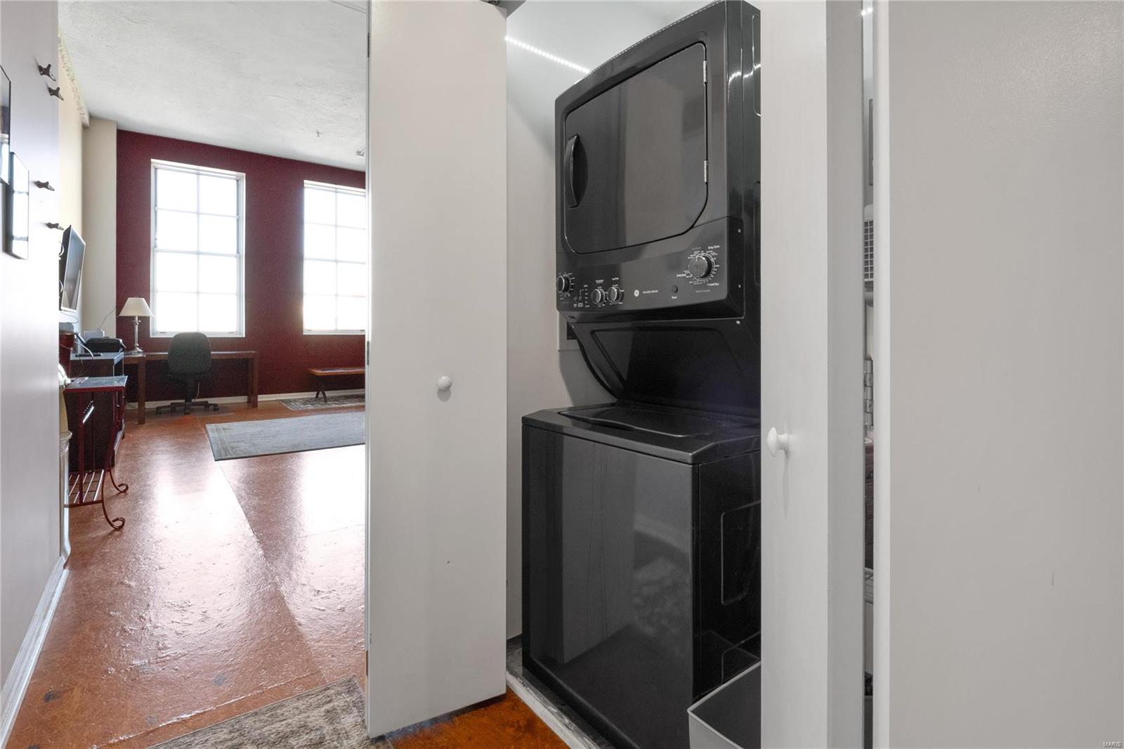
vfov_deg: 73.7
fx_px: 499
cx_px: 562
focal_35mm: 16
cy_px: 374
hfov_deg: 96.7
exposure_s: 1/5
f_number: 10
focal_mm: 8
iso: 400
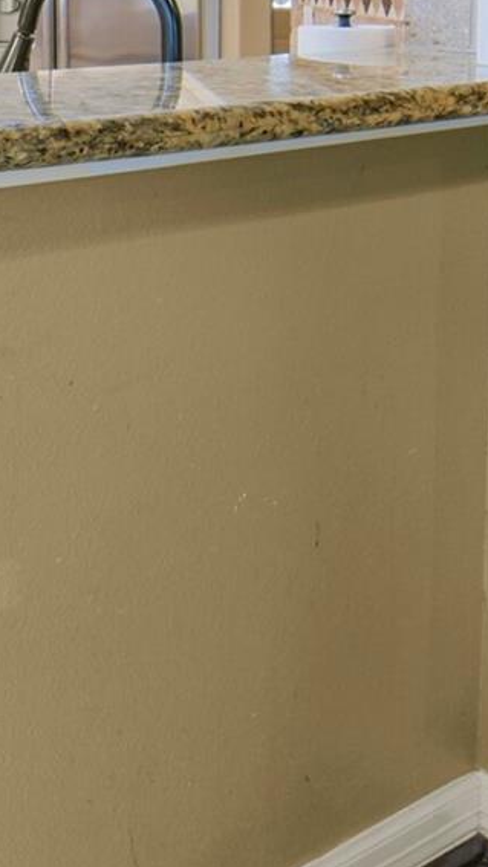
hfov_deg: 17.6
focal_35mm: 53
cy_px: -15
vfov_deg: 35.2
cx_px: -424
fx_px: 1219
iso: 500
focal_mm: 14
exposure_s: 1/4
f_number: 11
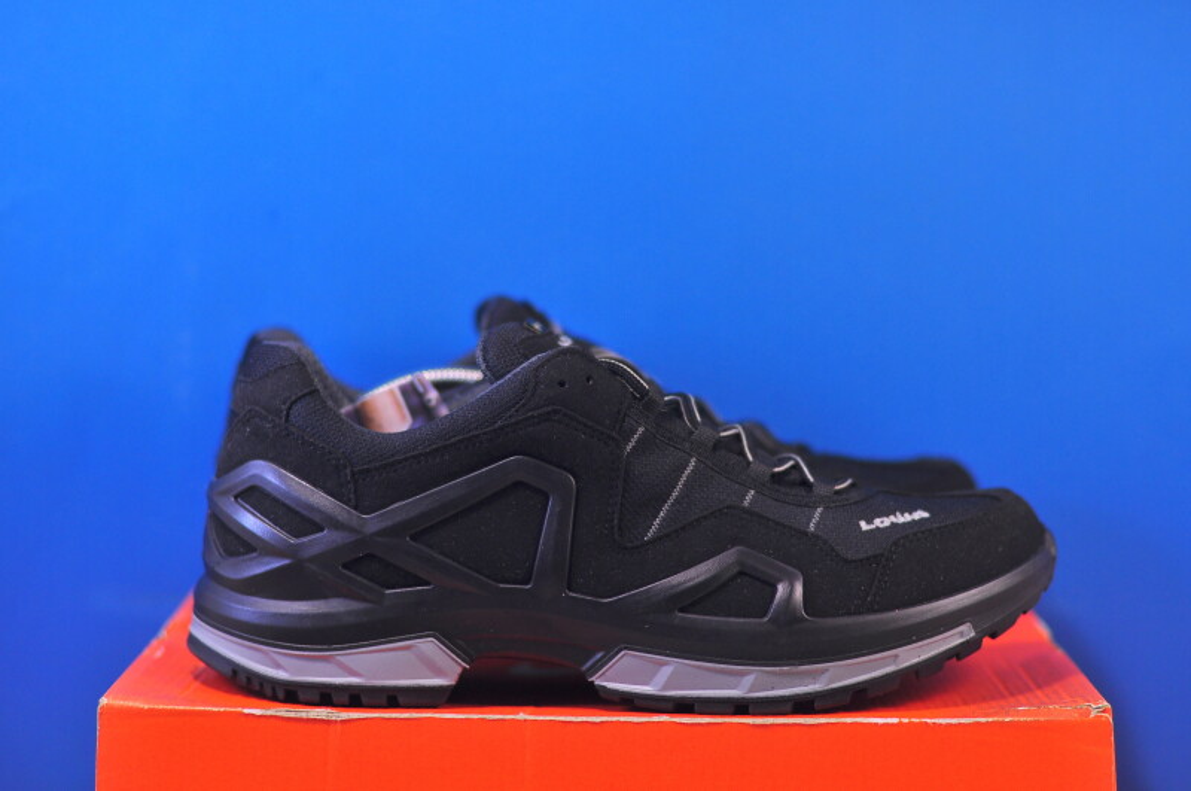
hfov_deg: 27.0
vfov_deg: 18.1
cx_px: 596
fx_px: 2478
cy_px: 396
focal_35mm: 75
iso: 250
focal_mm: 50
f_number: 2.2
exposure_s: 1/320
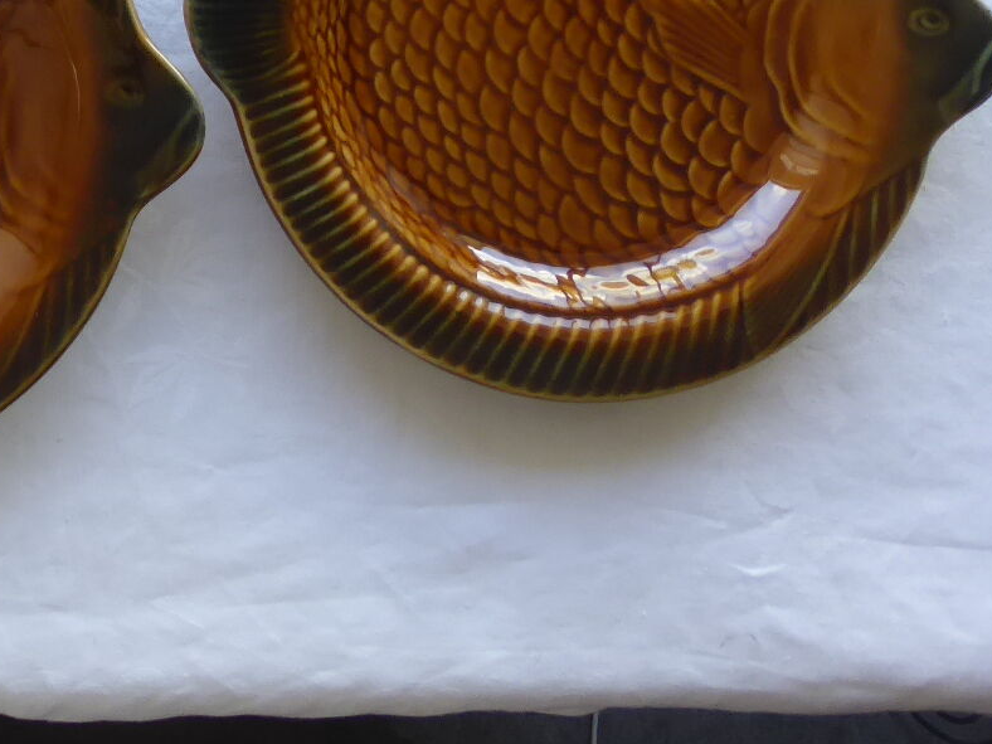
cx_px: -239
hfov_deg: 22.7
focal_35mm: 78
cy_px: -211
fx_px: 2235
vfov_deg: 17.7
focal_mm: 5.4
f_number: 3.6
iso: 160
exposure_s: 1/60
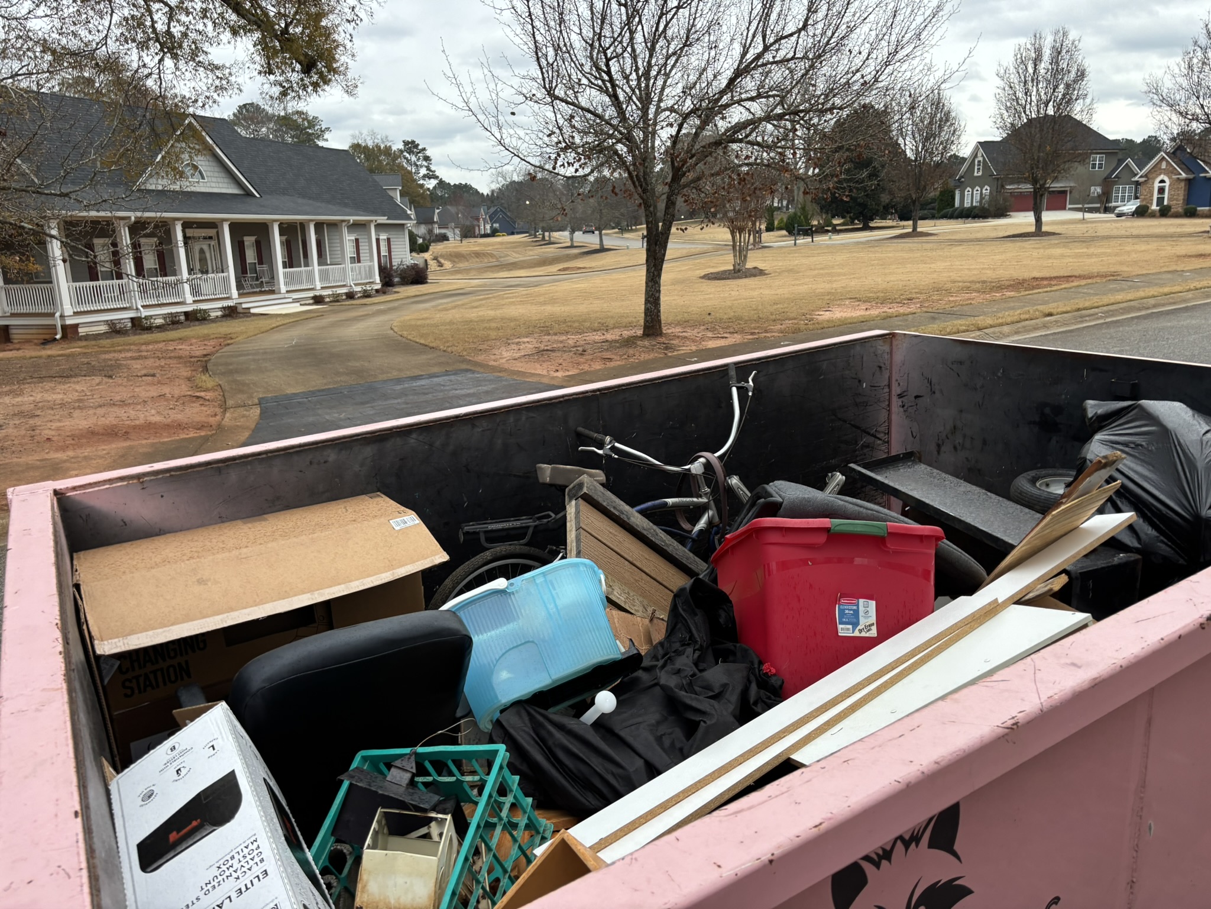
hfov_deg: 67.3
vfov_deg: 53.1
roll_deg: +0.3
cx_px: 606
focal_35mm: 26
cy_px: 454
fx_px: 910
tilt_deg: -11.7
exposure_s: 1/54
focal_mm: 5.96
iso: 80
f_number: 1.6
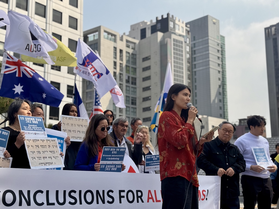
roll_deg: +0.0
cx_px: 140
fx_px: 387
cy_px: 104
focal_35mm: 48
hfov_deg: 39.7
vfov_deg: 30.3
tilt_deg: +10.1
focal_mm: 6.8
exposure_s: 1/4975
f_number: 1.8
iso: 64
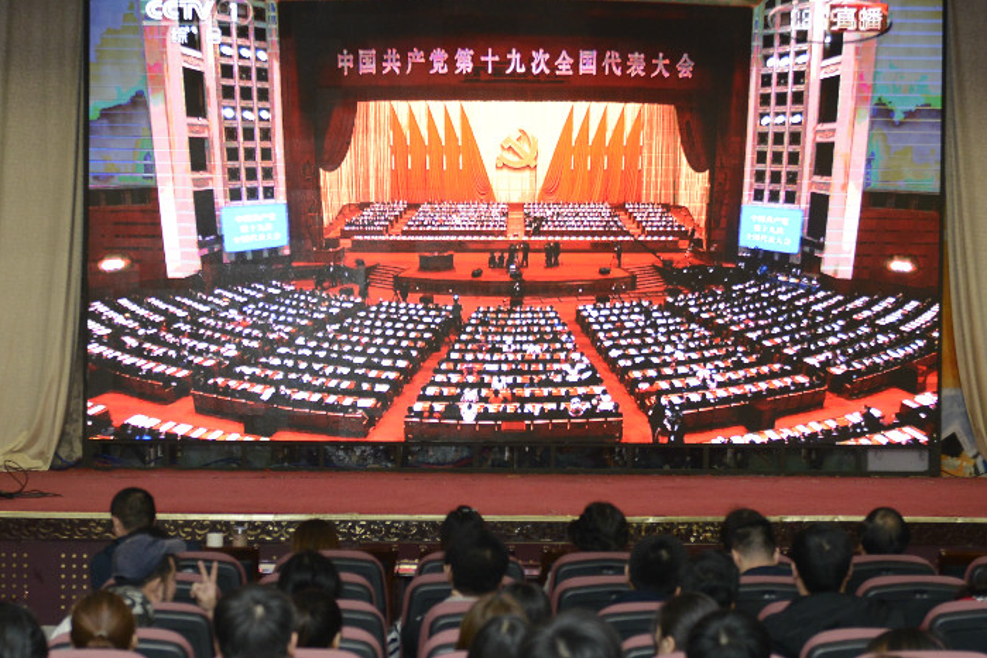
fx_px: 2385
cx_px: 425
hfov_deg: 23.4
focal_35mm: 87
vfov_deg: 15.7
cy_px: 438
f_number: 2.8
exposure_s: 1/250
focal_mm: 38
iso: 1250
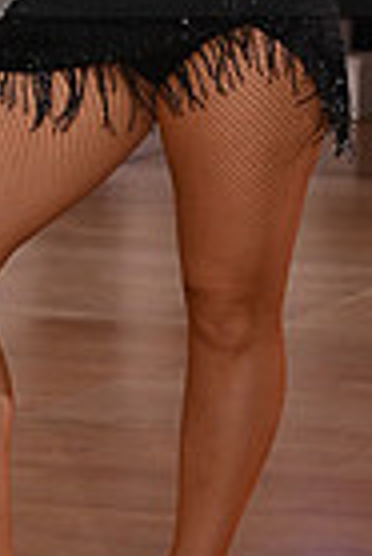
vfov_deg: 4.4
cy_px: -116
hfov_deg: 3.0
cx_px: -134
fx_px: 7205
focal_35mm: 466
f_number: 5
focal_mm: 112
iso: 2000
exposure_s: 1/200
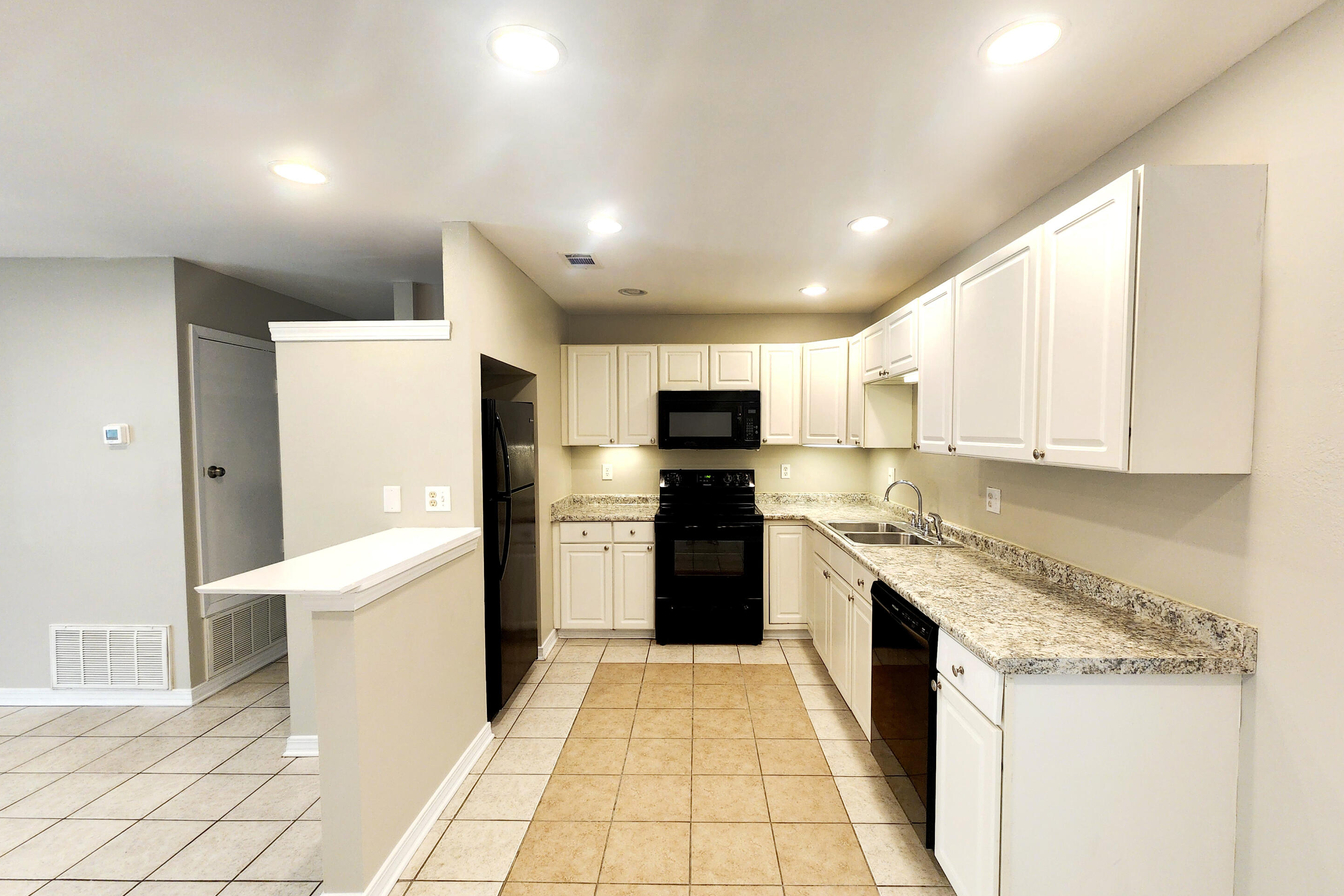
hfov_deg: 104.2
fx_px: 523
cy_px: 470
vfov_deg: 81.2
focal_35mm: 14
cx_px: 686
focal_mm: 2.2
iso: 160
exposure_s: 1/60
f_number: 2.2
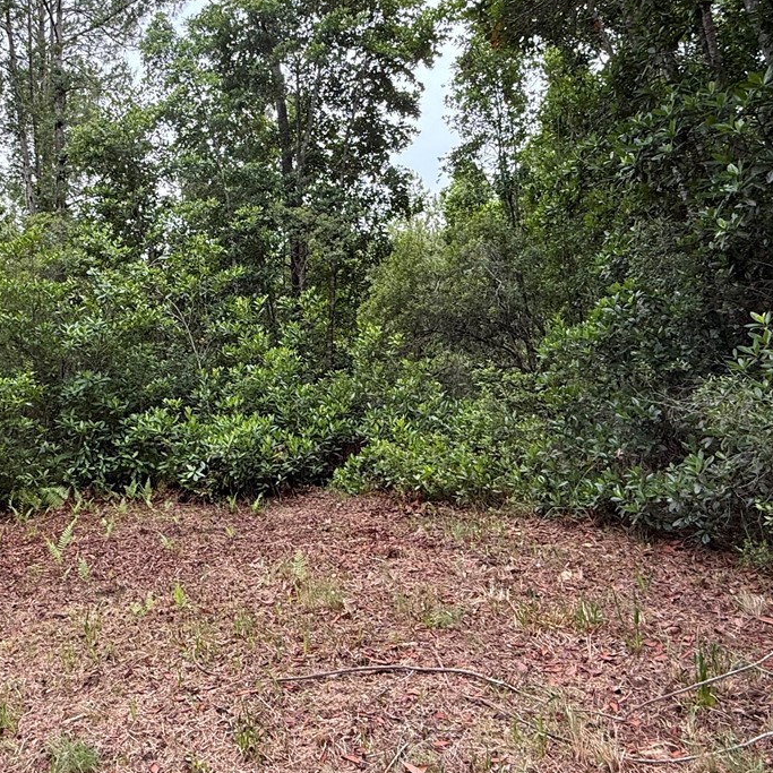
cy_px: 304
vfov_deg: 55.2
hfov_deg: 54.4
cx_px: 250
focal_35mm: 29
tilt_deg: +5.8
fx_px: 733
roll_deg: +3.4
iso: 64
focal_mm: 2.22
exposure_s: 1/119
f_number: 2.2
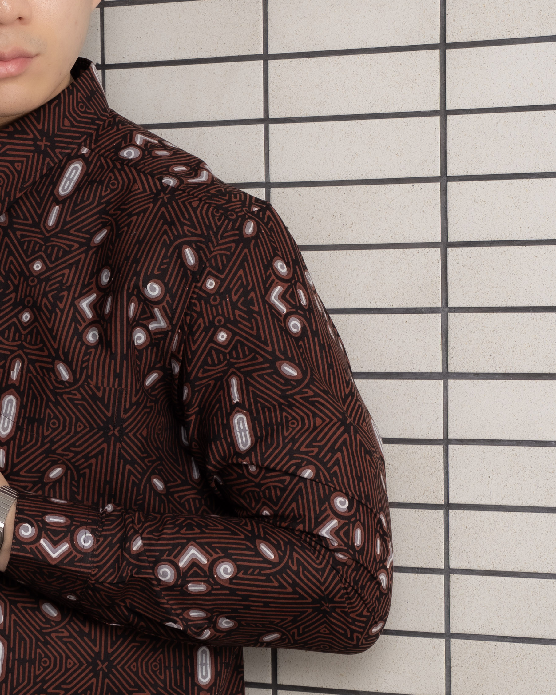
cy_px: 475
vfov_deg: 13.4
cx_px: -50
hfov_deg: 10.6
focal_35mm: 143
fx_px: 2946
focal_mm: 57.5
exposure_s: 1/125
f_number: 8
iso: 200
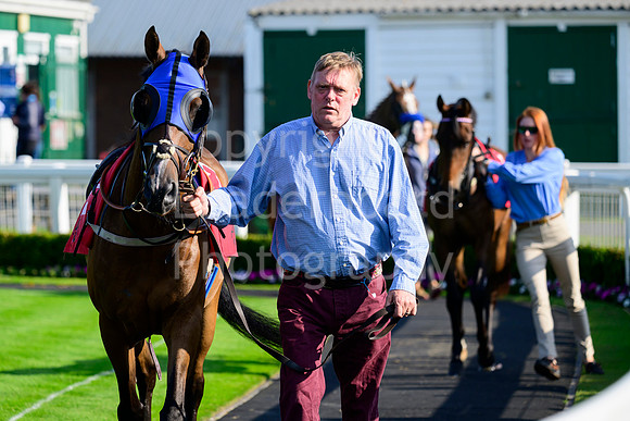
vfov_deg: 5.8
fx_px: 4127
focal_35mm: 236
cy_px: 185
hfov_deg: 8.7
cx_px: 276
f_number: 5.6
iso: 400
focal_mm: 210
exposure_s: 1/1250
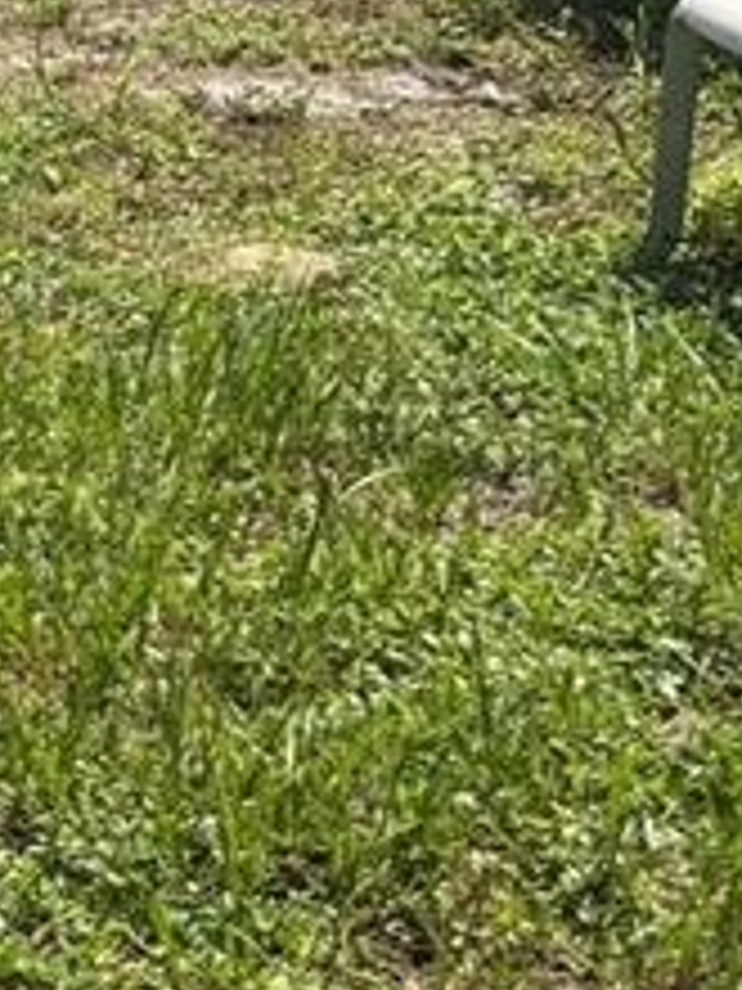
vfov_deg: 14.7
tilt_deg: -8.5
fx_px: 3744
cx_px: -720
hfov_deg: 10.4
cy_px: -68
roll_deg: +1.3
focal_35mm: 131
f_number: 1.78
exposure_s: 1/3802
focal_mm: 6.76
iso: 80
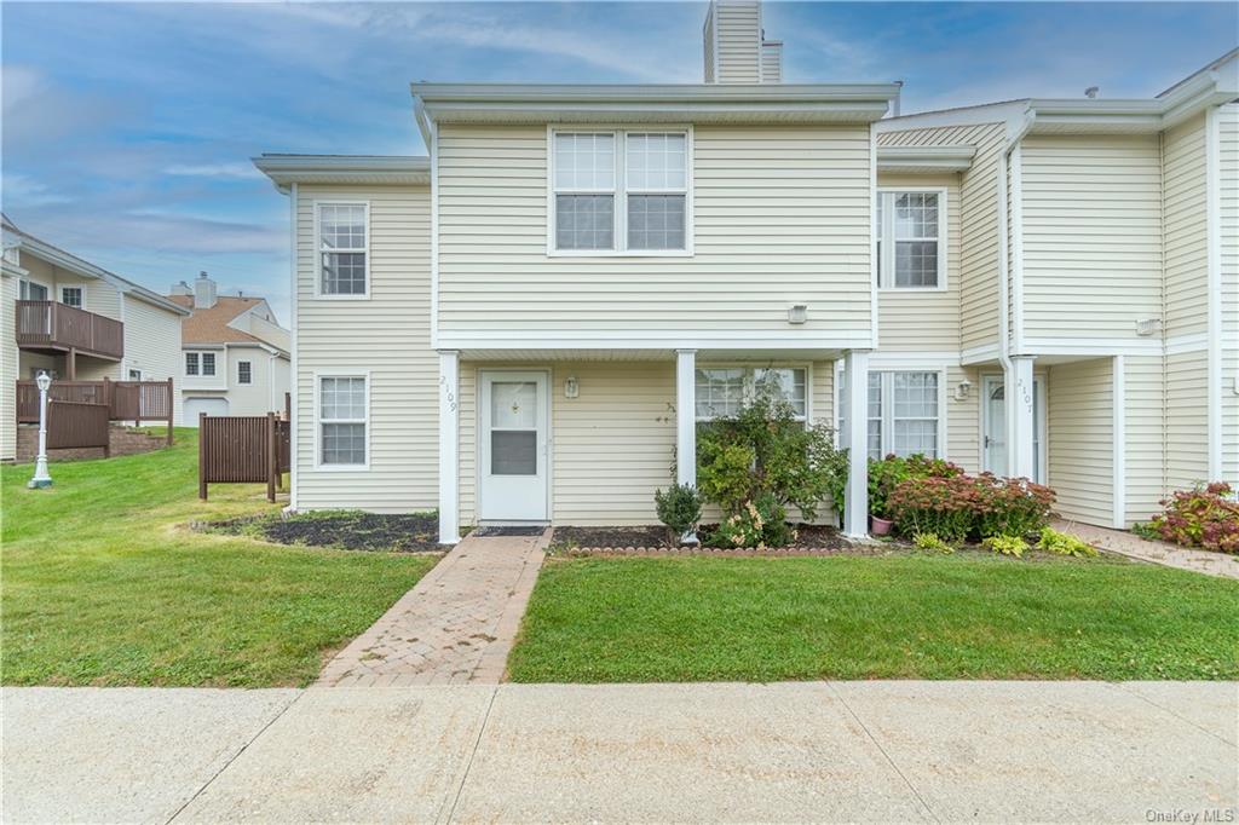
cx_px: 620
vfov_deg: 77.3
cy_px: 412
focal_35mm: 15
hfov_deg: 100.4
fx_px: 516
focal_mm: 10
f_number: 6.3
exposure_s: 1/160
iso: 100
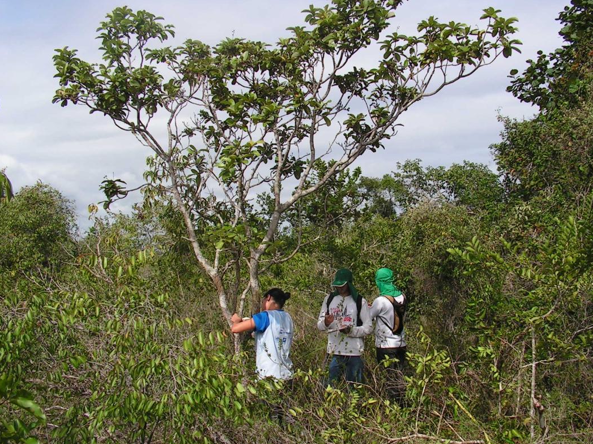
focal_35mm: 44
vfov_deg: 32.8
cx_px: 334
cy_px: 244
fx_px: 754
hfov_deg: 42.9
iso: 64
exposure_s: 1/640
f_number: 4.8
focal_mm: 6
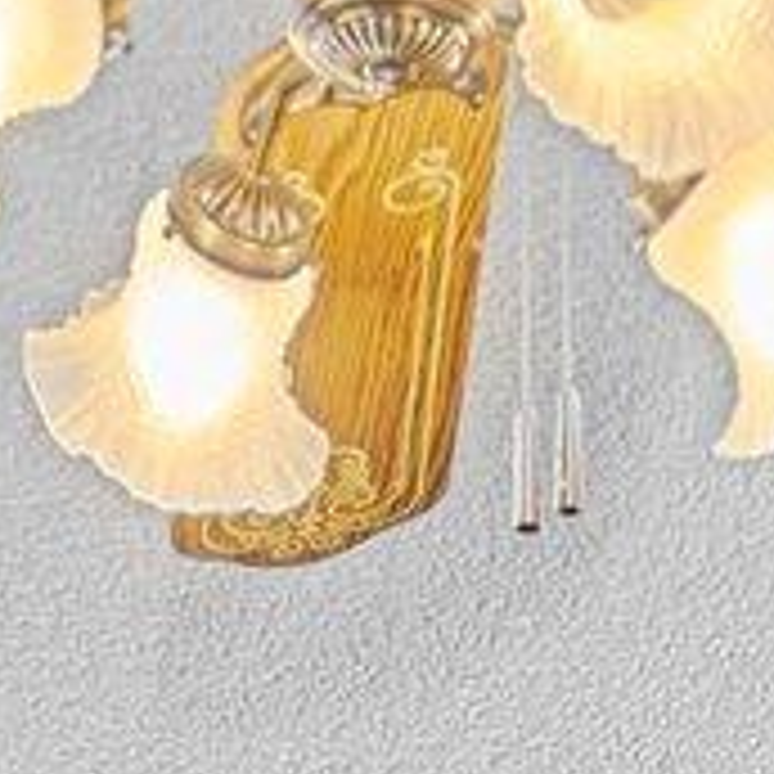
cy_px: 2545
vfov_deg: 8.5
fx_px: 4098
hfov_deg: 10.8
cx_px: 558
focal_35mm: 162
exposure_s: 1/1.25
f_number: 4
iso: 200
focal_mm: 16
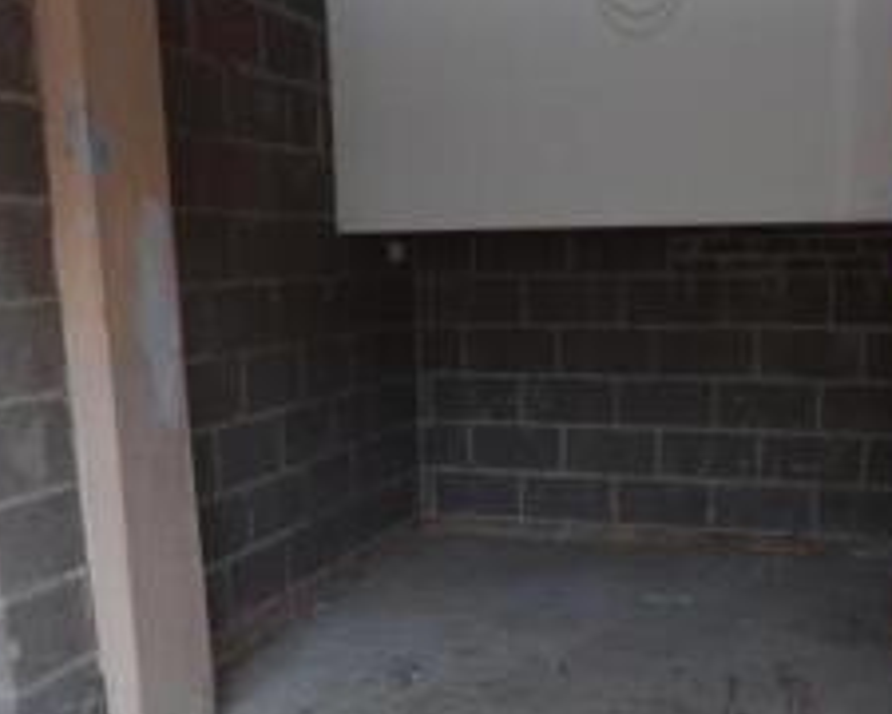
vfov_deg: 35.1
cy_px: 595
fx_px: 1082
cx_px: 476
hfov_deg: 44.8
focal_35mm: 41
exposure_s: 1/125
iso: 400
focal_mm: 10
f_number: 5.6
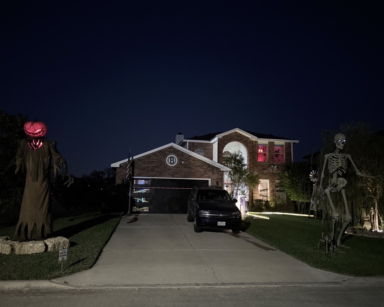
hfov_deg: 66.0
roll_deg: -1.0
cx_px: 188
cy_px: 153
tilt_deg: +8.4
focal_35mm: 26
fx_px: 295
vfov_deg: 54.9
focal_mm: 6.76
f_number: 1.78
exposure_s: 1/15
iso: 1600
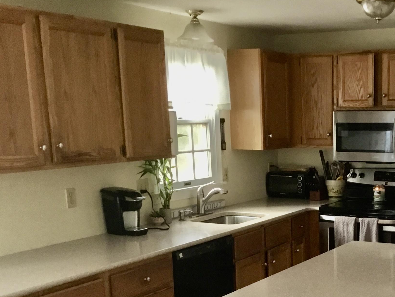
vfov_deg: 24.9
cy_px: 270
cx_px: 342
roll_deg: +0.7
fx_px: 650
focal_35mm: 57
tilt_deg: -11.6
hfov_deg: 32.4
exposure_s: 1/30
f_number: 2.4
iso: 80
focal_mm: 3.3
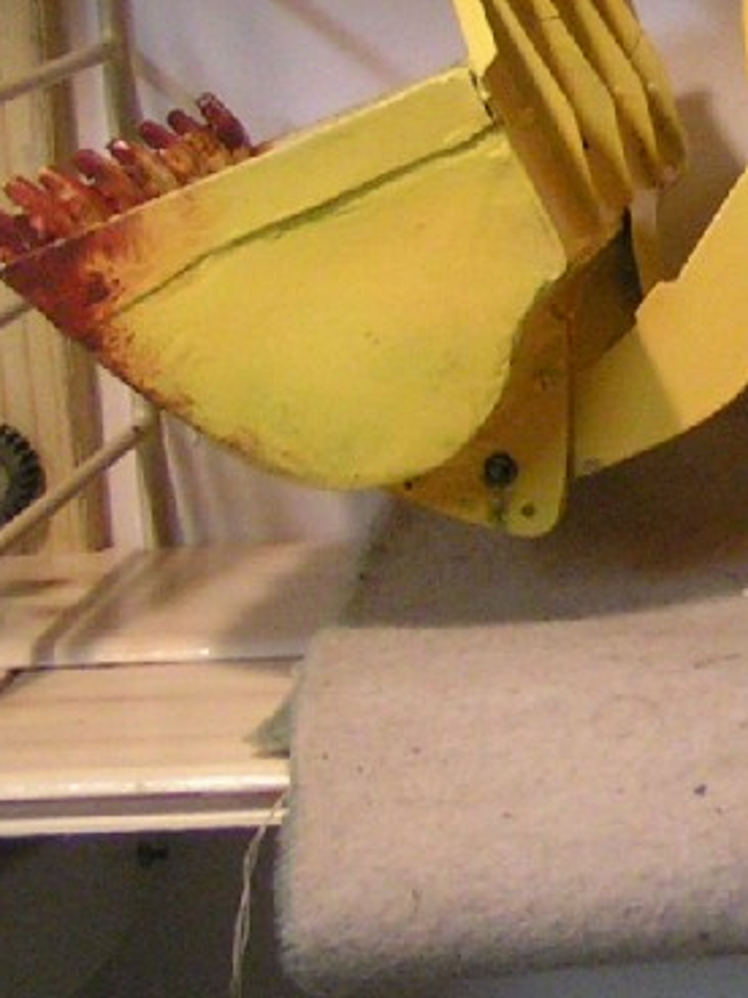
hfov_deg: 11.1
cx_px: 1358
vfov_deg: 15.7
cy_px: 71
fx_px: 3573
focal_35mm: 124
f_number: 2.8
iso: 200
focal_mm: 5.8
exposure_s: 1/25
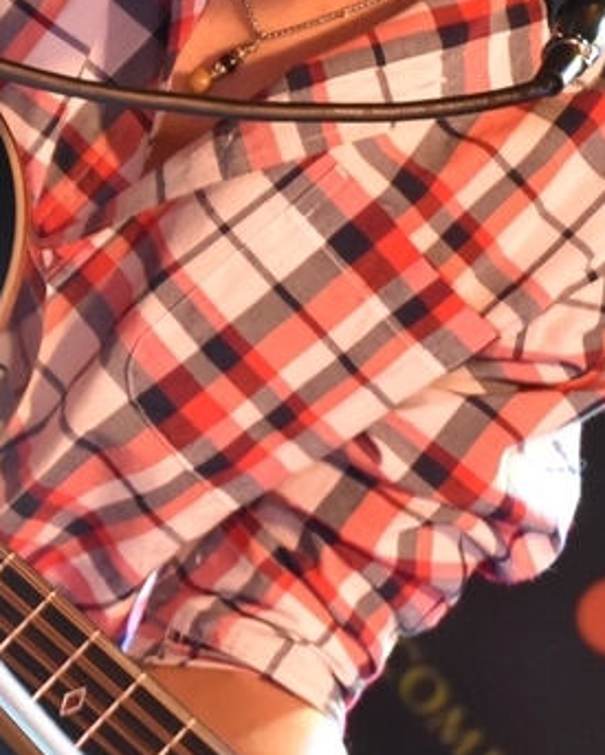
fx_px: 8583
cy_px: 59
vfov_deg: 5.0
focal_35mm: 384
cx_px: 176
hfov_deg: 4.0
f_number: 5.3
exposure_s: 1/60
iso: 2200
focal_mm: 78
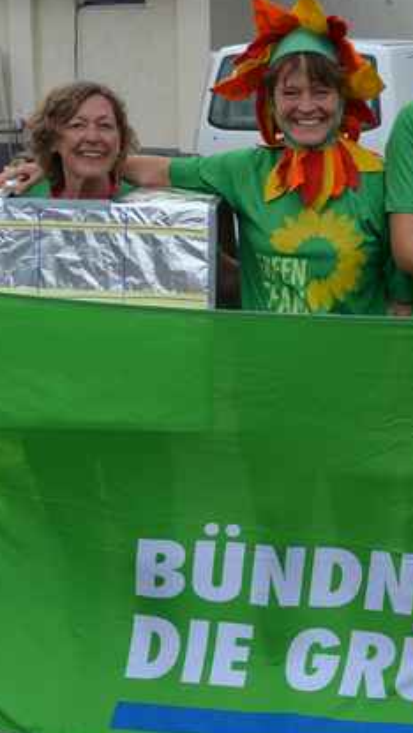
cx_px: 464
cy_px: 341
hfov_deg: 15.9
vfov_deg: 28.6
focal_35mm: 74
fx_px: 1438
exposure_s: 1/250
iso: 100
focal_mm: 28
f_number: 8
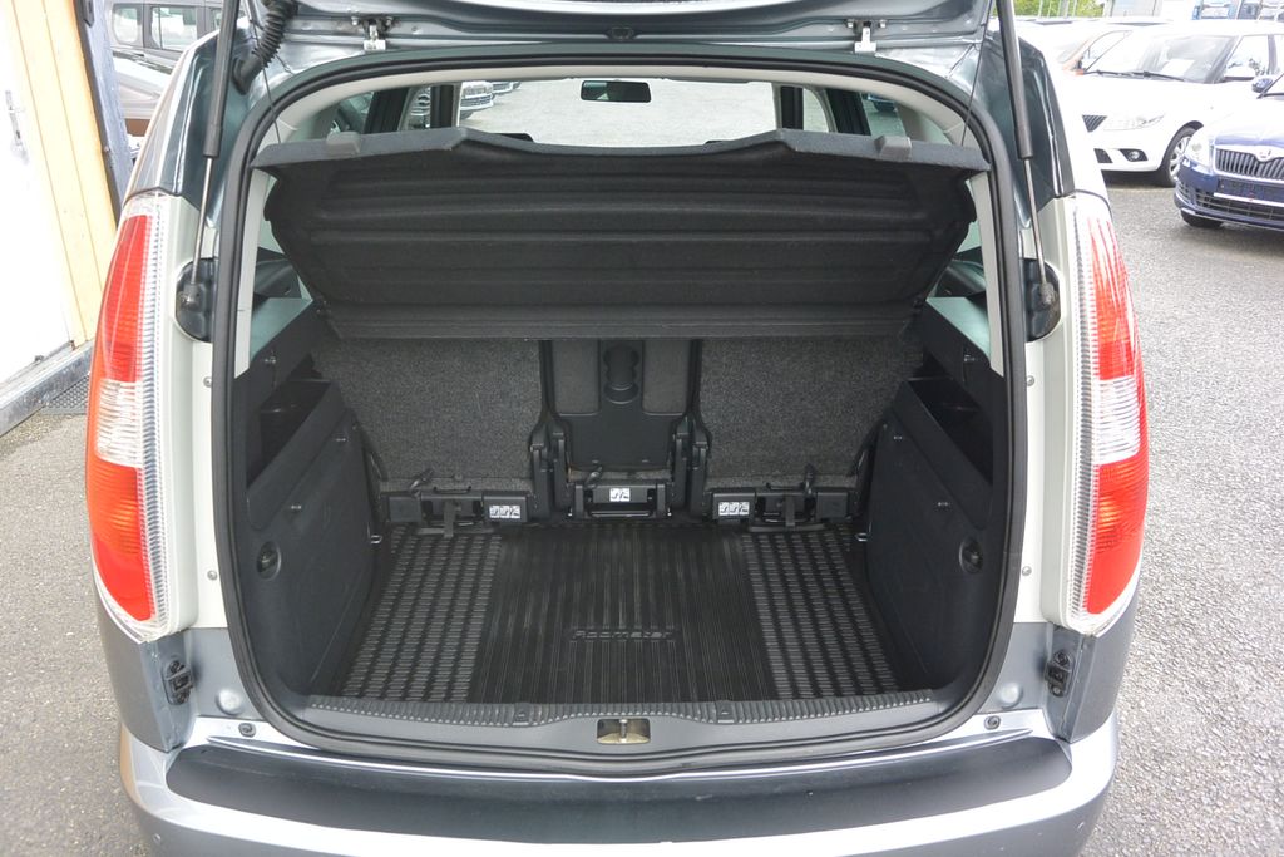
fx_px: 963
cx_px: 642
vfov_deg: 47.9
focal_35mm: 27
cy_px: 428
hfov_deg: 67.4
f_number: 3.5
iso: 200
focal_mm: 10
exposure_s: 1/200
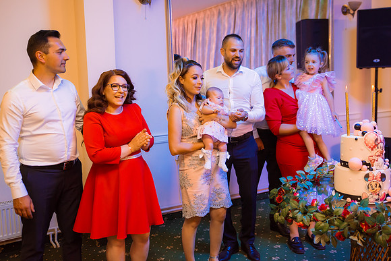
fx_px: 422
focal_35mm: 39
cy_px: 116
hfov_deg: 49.7
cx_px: 195
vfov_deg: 34.3
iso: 1250
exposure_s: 1/125
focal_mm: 35
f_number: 2.8
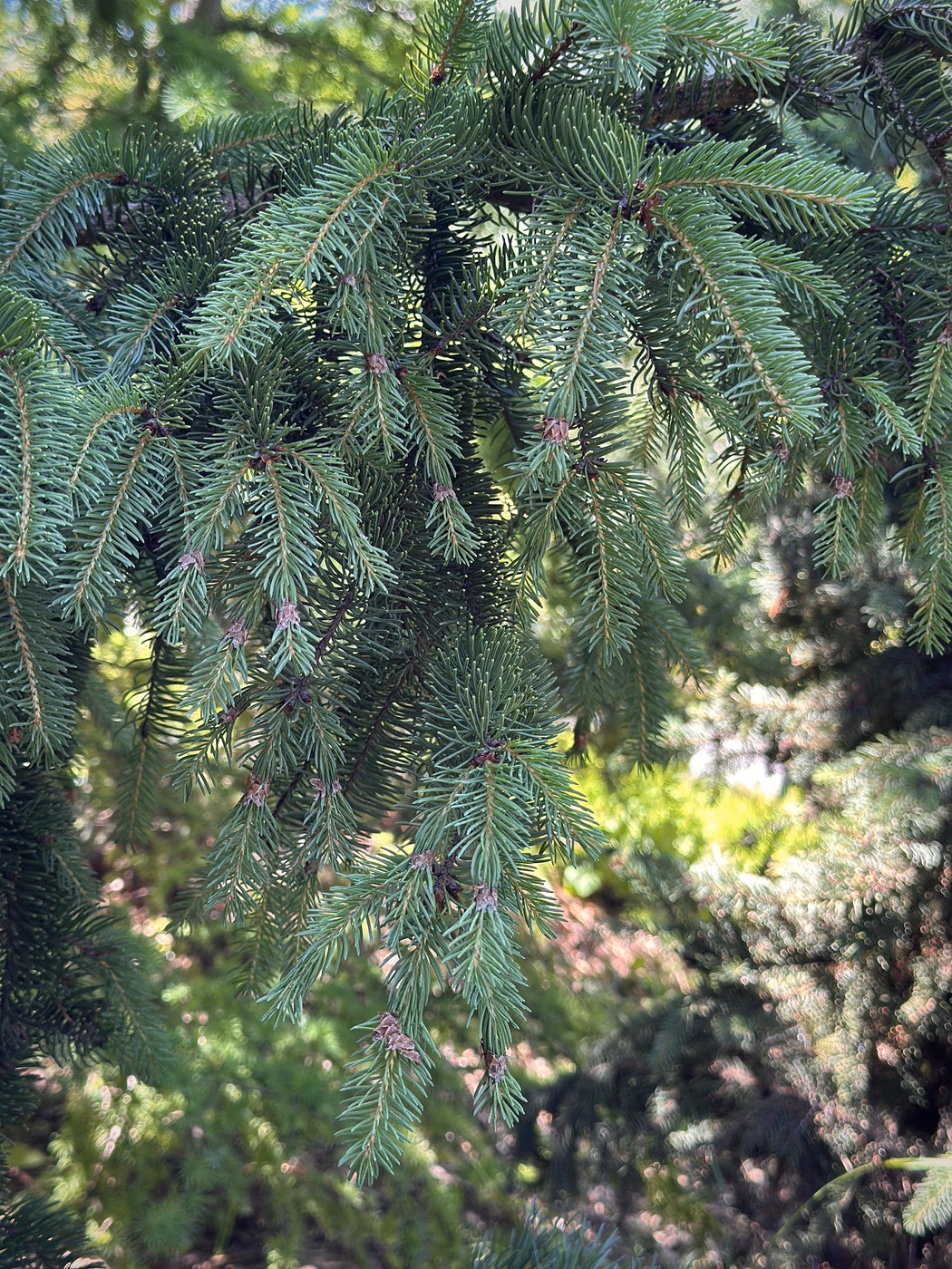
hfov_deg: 30.3
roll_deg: -12.6
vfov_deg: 39.7
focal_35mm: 48
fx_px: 1760
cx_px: 476
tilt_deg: -3.1
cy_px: 634
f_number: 1.78
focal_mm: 6.86
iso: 80
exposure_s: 1/130
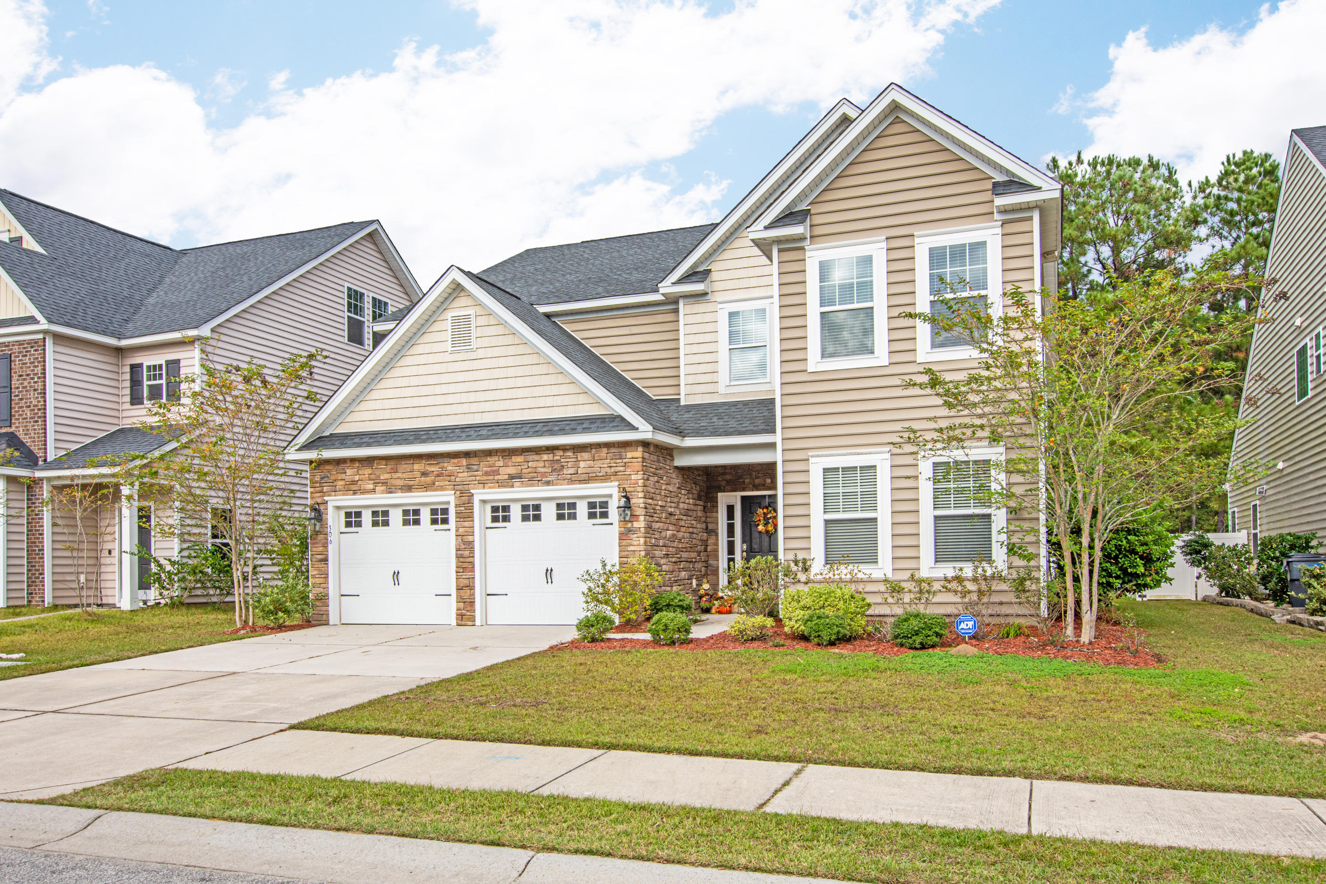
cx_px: 663
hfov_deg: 67.4
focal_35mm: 27
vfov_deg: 47.9
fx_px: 994
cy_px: 442
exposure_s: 1/250
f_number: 10
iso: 320
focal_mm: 18
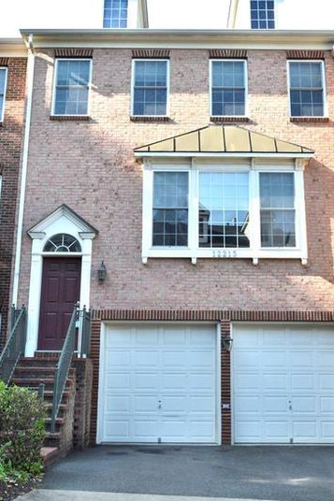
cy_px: 211
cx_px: 175
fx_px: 585
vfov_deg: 46.3
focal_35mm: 42
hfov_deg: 31.9
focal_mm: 20
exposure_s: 1/160
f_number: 6.3
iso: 100
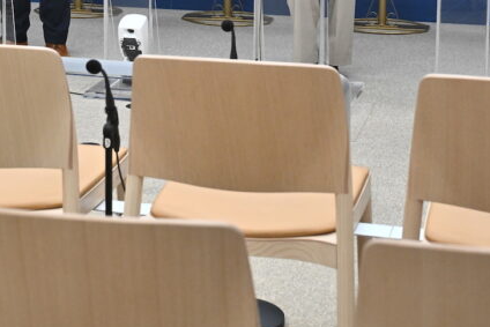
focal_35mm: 94
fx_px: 1280
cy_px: -21
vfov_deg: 14.3
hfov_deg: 21.6
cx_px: 198
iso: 2000
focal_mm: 38
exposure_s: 1/400
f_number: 4.5
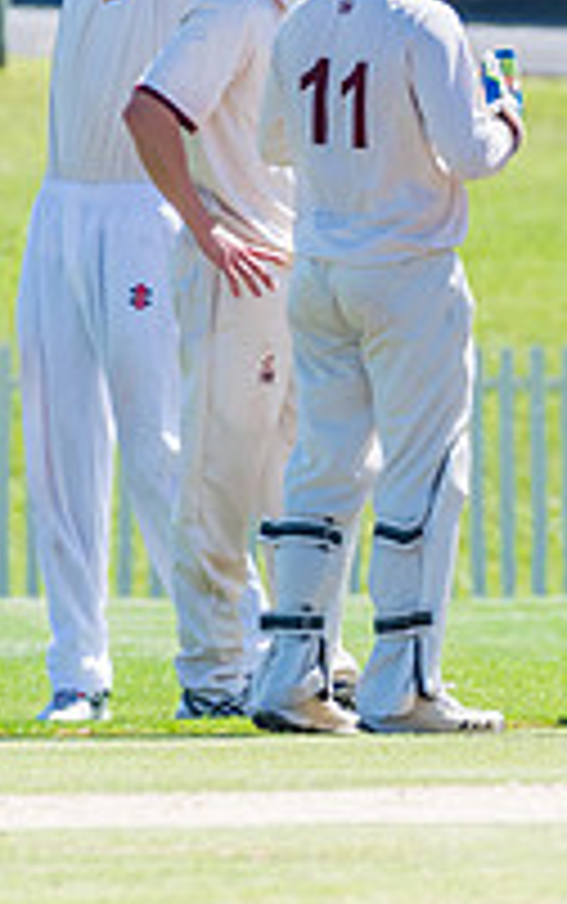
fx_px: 43298
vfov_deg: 1.2
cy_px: 746
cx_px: 1308
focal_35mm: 1755
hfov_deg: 0.7
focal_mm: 360
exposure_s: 1/1250
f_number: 6.3
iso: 400
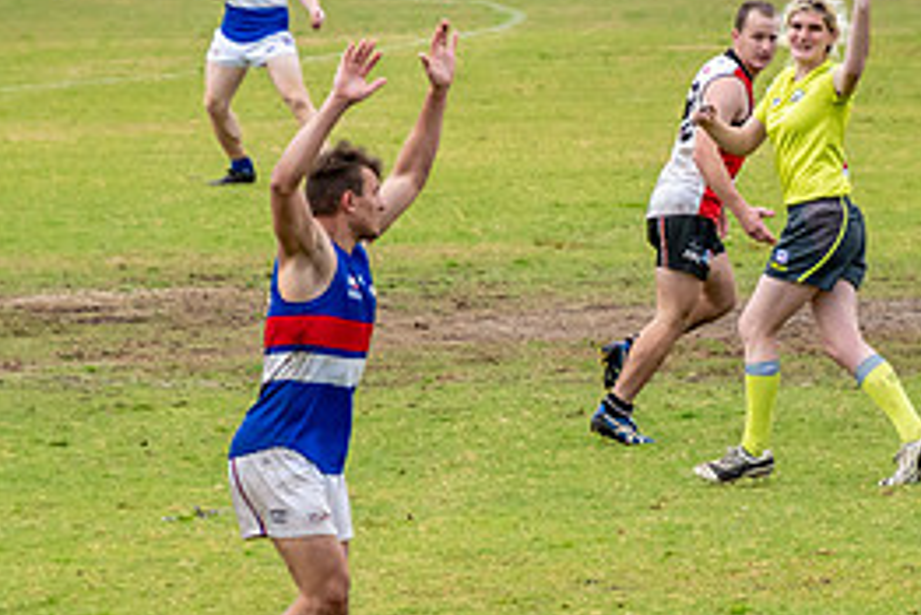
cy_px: 457
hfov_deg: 2.9
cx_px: 674
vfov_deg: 1.9
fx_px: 18327
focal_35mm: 716
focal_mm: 185
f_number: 6.3
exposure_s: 1/1600
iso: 800
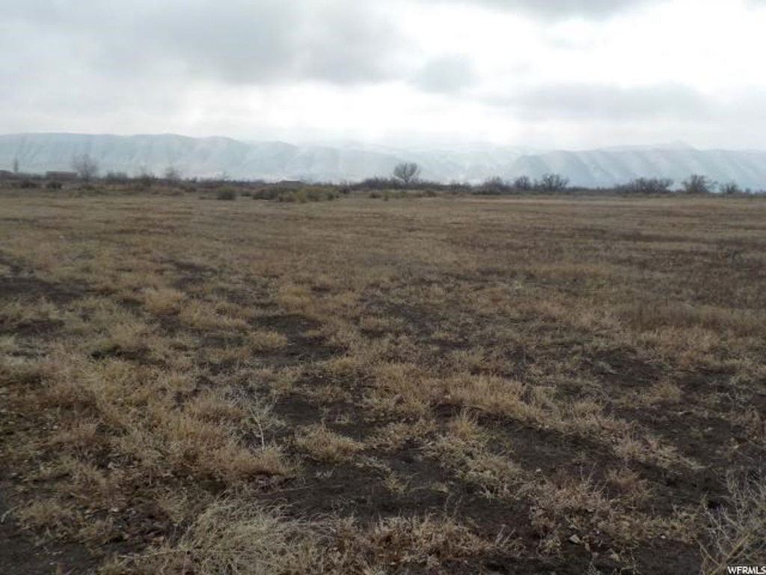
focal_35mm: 30
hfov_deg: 60.0
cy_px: 288
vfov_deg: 46.8
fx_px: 664
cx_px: 383
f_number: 3.3
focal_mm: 4.1
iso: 125
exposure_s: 1/1600
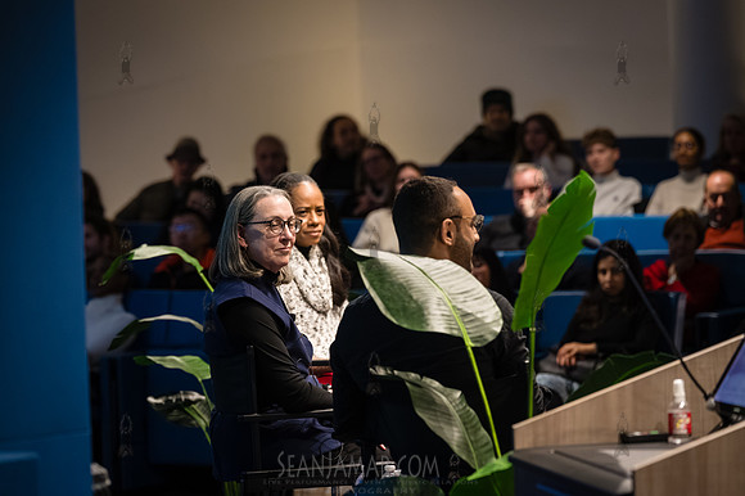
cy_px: 248
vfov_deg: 9.0
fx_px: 3162
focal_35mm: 153
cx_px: 368
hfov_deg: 13.4
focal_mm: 150
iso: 6400
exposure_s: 1/200
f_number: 4
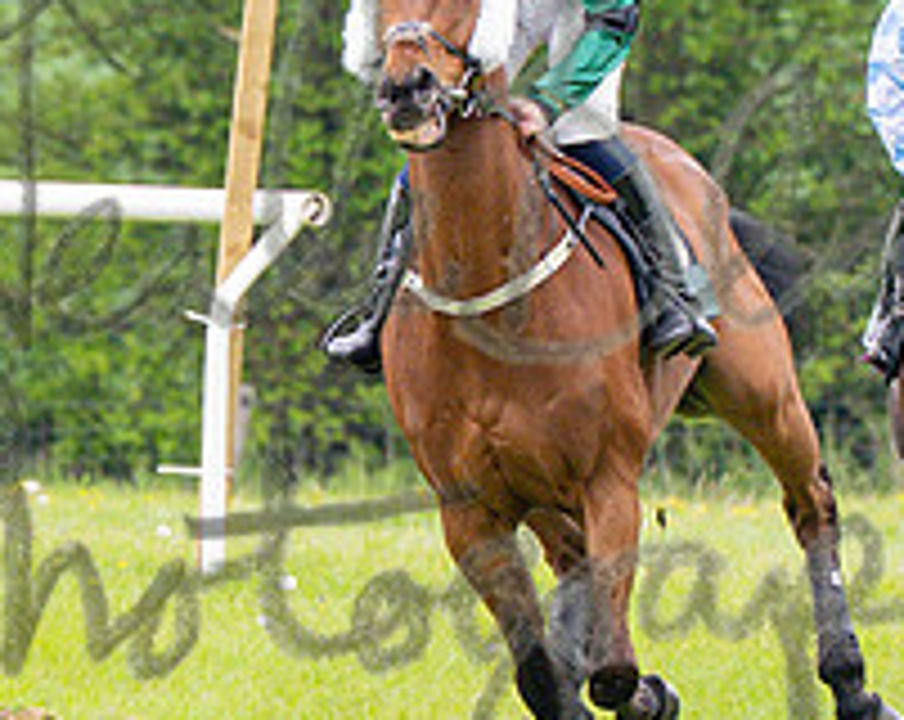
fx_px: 34153
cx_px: 493
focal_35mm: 1279
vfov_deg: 1.2
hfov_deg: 1.5
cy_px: 166
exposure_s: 1/1250
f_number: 4
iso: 400
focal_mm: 180
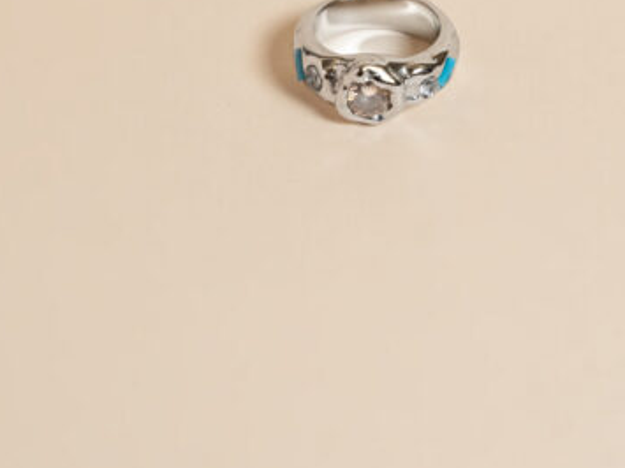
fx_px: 3303
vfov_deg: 8.1
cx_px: 364
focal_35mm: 183
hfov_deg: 10.8
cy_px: 33
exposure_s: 1/100
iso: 800
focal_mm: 75
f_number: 7.1
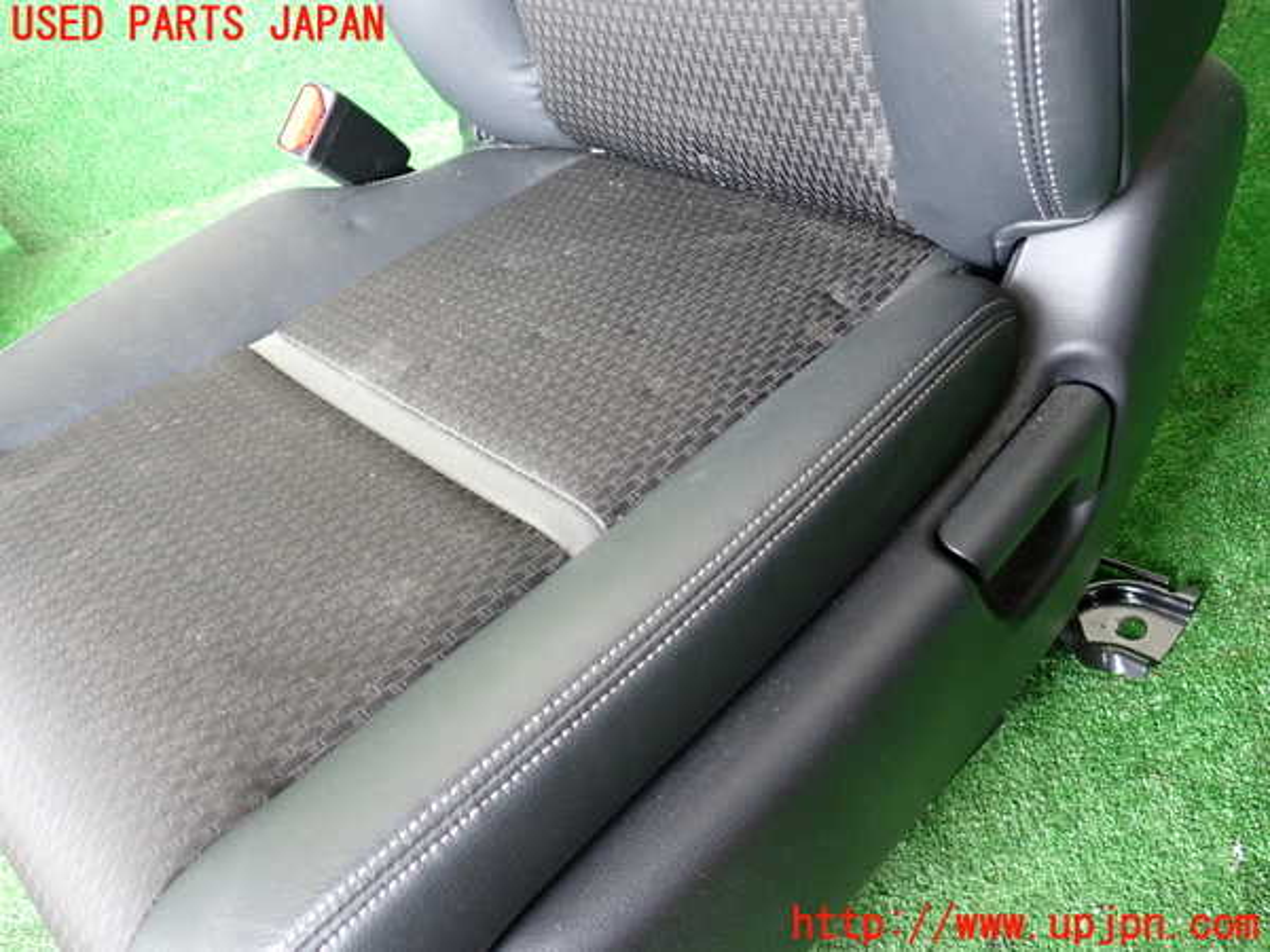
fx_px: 1101
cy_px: 476
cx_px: 635
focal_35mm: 30
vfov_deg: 46.8
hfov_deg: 60.0
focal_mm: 5.4
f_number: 2.3
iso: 320
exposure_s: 1/30
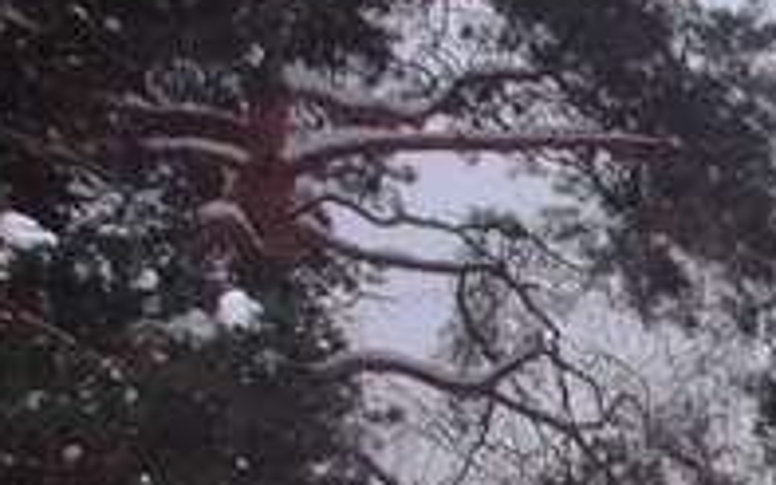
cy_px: 1143
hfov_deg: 7.6
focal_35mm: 253
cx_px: 1997
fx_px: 5349
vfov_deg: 5.0
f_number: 4.1
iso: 80
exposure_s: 1/105
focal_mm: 8.3
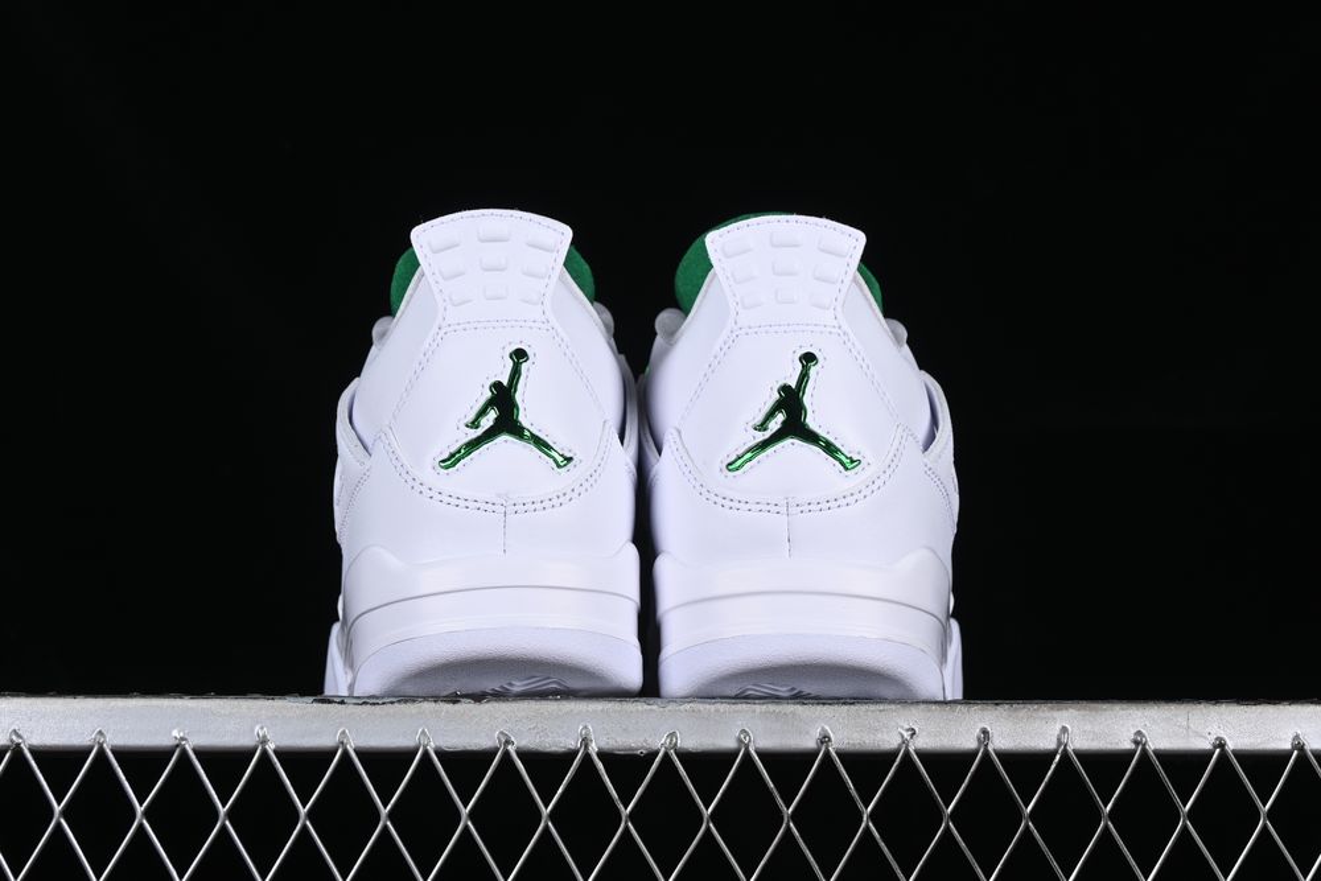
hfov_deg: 27.0
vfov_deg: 18.2
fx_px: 2752
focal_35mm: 75
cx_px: 660
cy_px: 440
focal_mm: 50
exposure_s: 1/80
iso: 160
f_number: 9
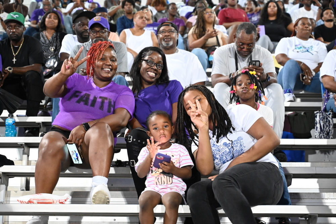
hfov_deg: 28.9
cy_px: 112
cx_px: 168
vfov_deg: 19.4
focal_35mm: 70
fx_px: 653
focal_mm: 70
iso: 11400
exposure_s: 1/60
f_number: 4
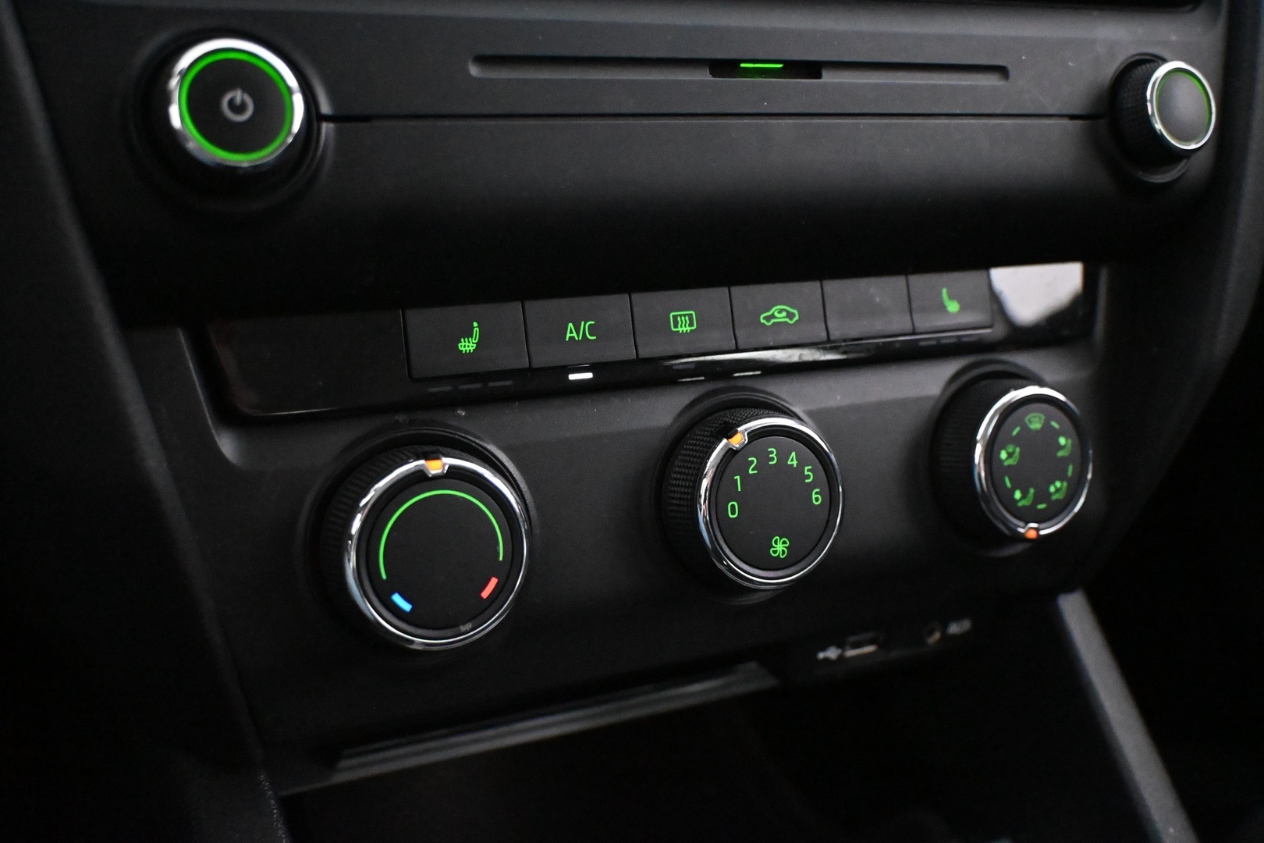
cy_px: 422
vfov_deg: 36.2
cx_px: 632
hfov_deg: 52.2
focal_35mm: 37
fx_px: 1290
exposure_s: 1/60
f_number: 4.2
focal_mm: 24.5
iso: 12800
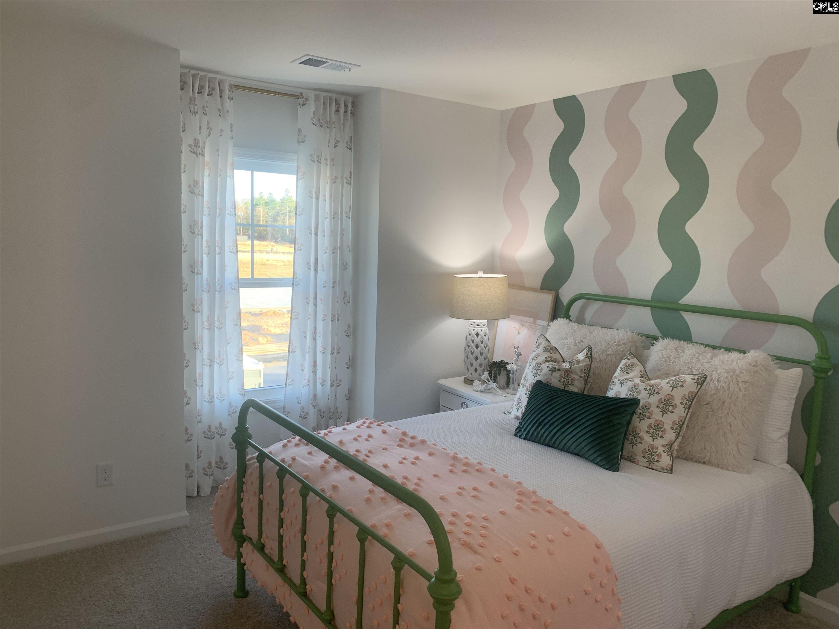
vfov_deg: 53.1
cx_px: 420
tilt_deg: -4.6
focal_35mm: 26
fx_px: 630
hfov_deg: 67.3
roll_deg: -2.0
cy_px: 314
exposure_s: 1/60
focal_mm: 4.25
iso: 50
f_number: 1.8
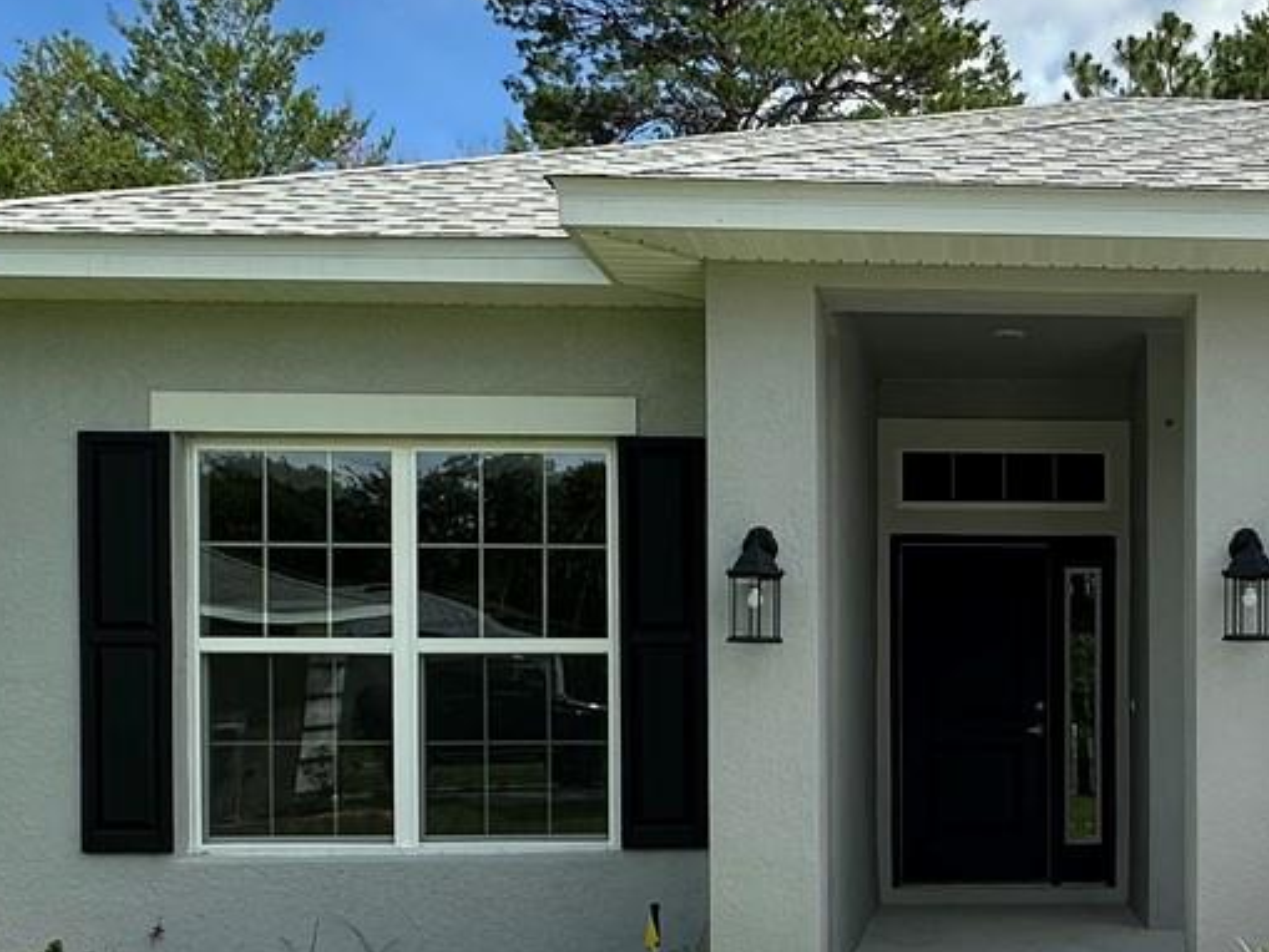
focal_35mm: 44
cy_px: 738
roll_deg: -0.7
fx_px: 1613
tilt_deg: -1.1
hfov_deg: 40.0
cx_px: 1122
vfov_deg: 32.1
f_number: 2.2
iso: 50
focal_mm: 2.22
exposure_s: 1/1289
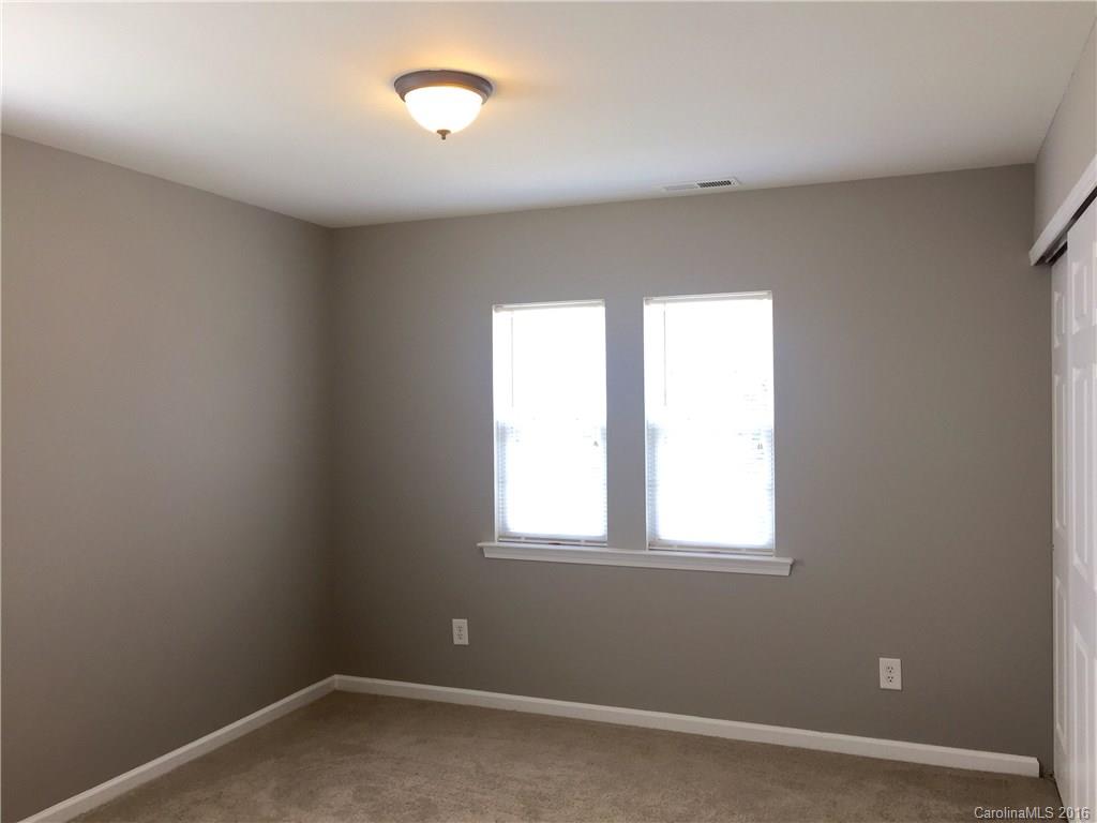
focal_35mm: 29
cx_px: 548
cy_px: 412
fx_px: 919
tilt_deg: -0.2
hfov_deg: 61.7
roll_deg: -0.7
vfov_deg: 48.2
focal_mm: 4.15
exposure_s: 1/60
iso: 40
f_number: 2.2
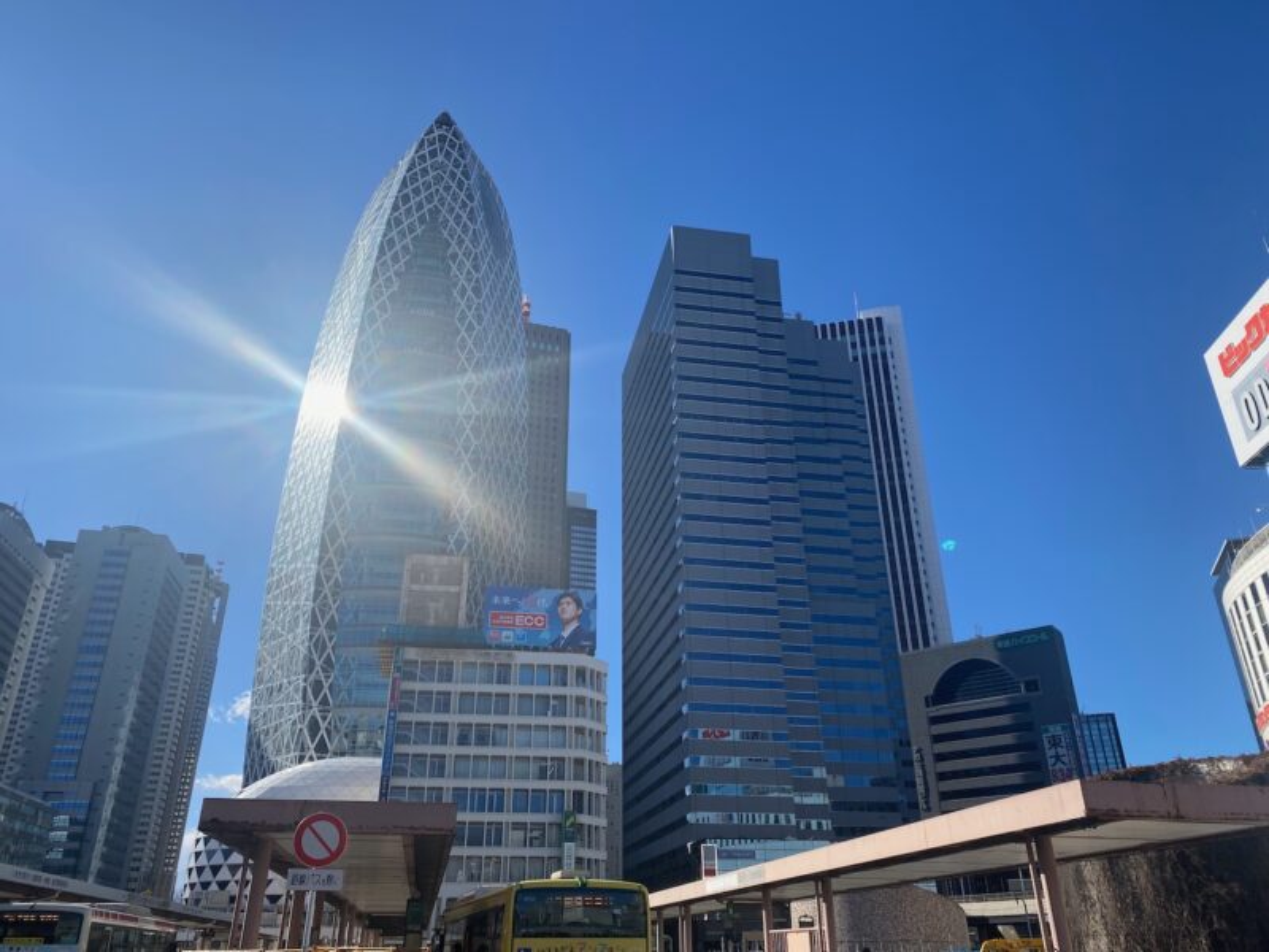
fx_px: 953
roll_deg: +0.4
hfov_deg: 67.3
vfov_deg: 53.1
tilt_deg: +25.4
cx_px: 634
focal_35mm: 26
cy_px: 476
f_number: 1.8
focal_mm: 4.25
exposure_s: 1/3205
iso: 32
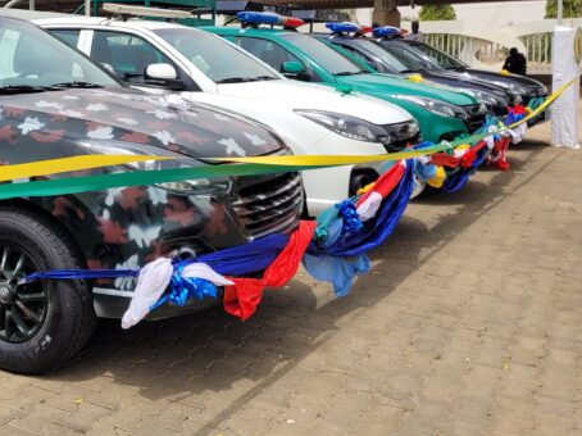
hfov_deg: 41.4
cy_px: 101
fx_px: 739
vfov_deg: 32.1
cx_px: 132
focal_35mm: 44
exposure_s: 1/2537
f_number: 1.8
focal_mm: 5.4
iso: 40
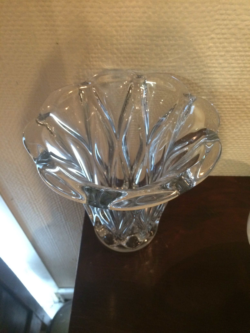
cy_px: 166
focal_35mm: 29
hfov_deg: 48.2
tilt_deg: -52.1
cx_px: 125
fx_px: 279
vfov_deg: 61.7
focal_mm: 4.15
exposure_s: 1/17
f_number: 2.2
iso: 400
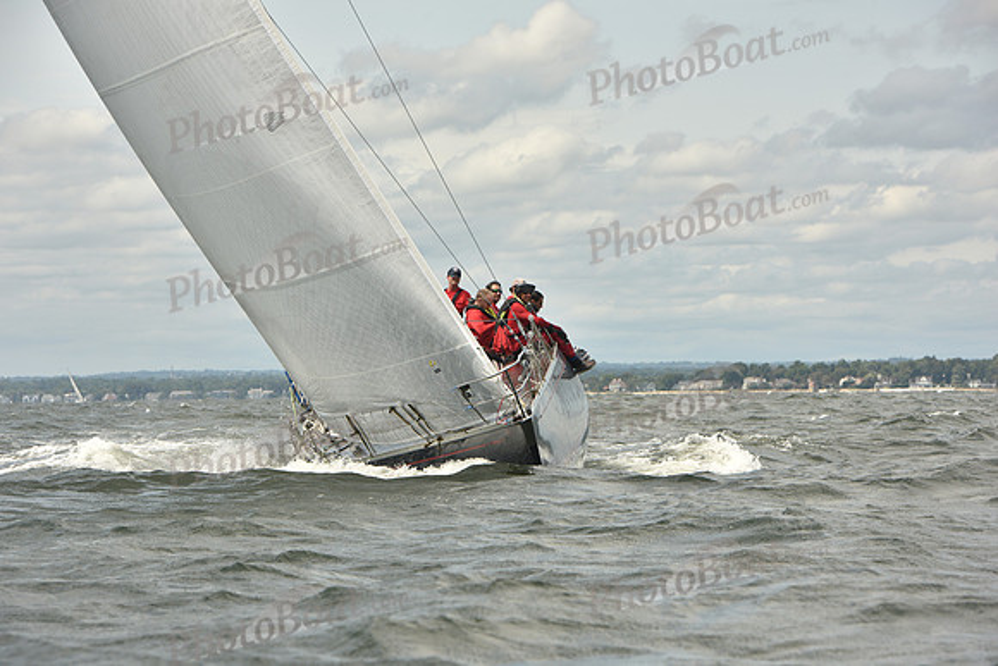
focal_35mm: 145
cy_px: 333
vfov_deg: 9.5
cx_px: 499
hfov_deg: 14.2
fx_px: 4020
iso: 250
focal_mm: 145
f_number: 10
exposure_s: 1/800
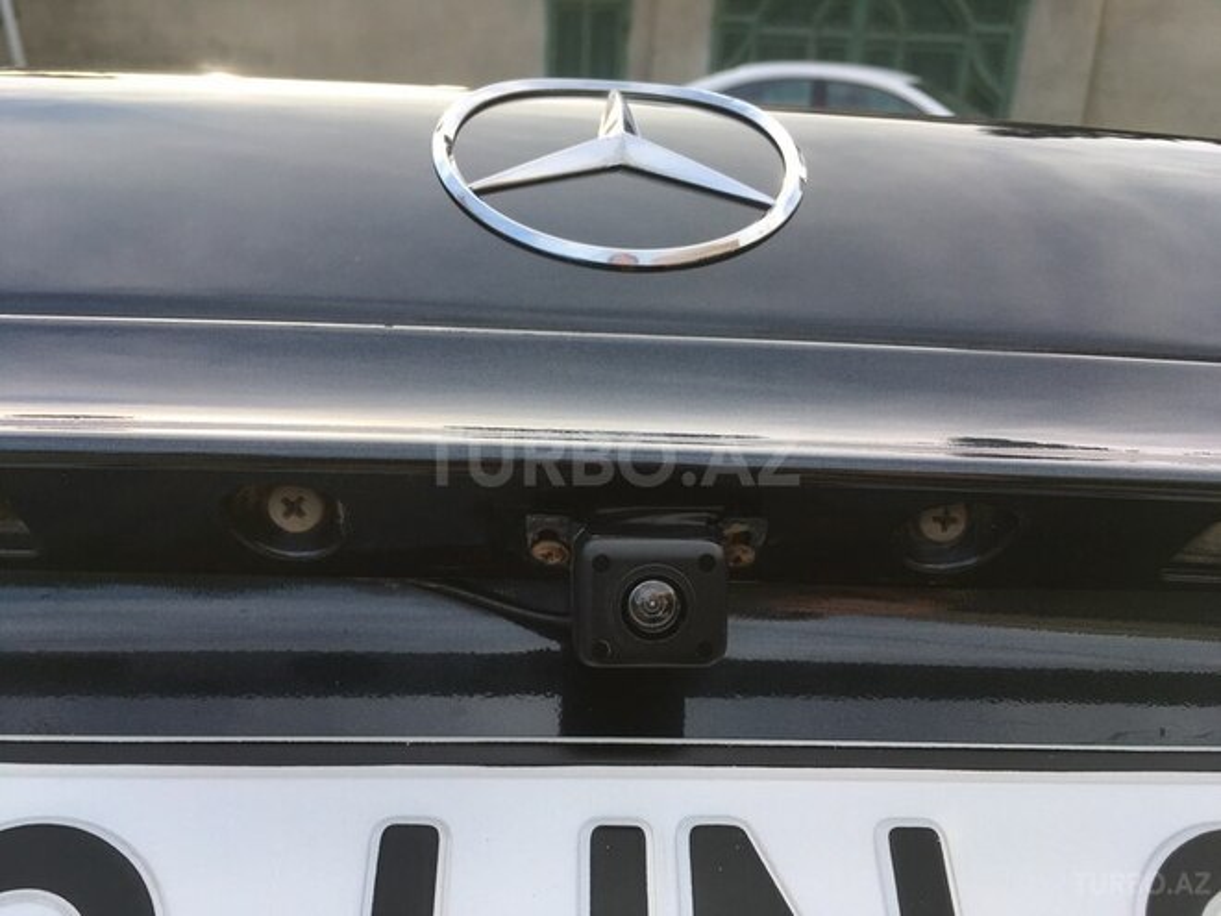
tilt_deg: -18.7
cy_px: 458
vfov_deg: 48.2
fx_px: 1023
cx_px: 610
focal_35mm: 29
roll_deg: -1.9
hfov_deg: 61.7
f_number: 2.2
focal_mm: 4.15
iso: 25
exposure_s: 1/398
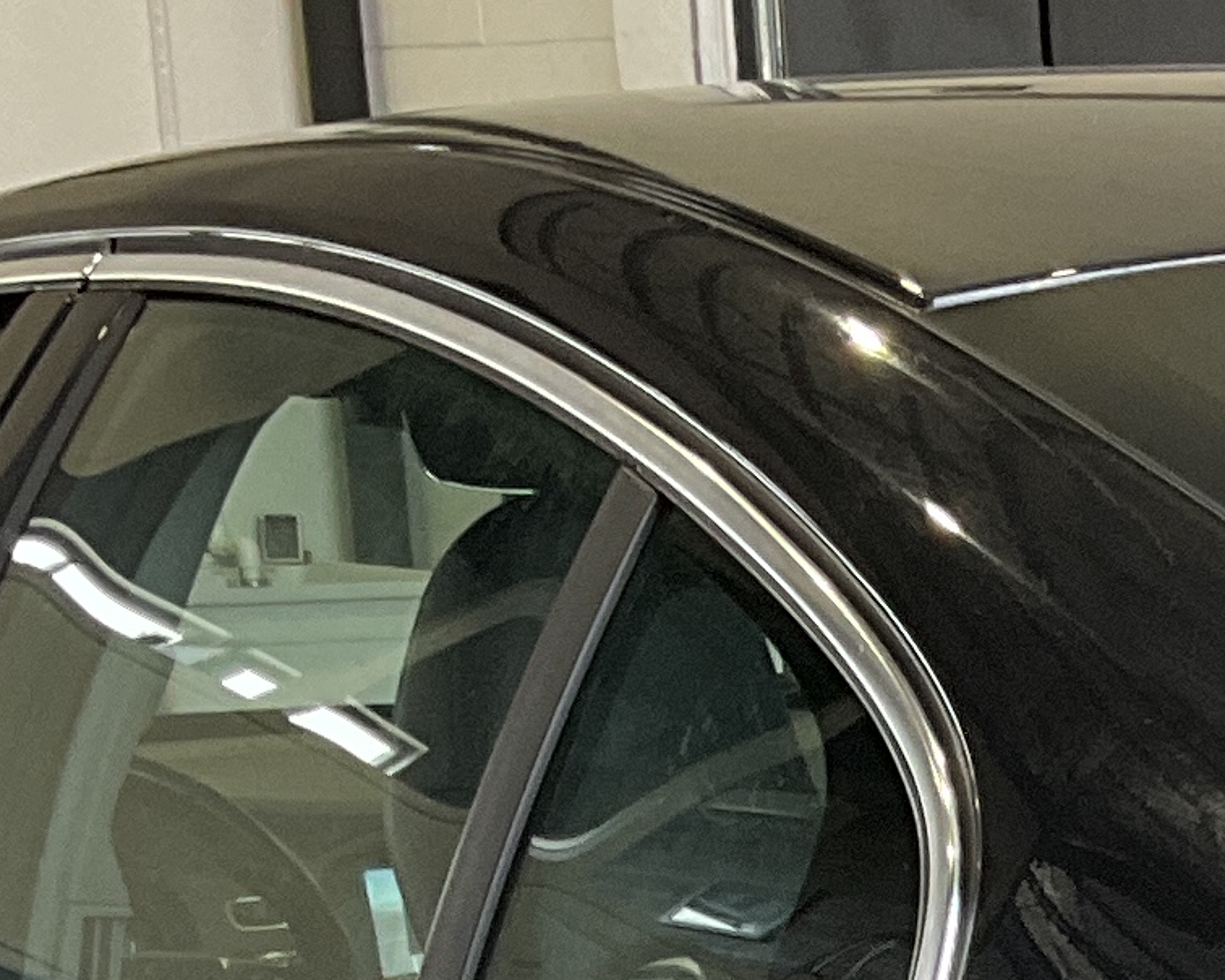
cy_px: 2072
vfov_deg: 9.5
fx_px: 5475
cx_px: 1873
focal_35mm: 151
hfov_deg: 12.1
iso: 64
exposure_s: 1/109
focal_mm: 3
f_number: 1.8
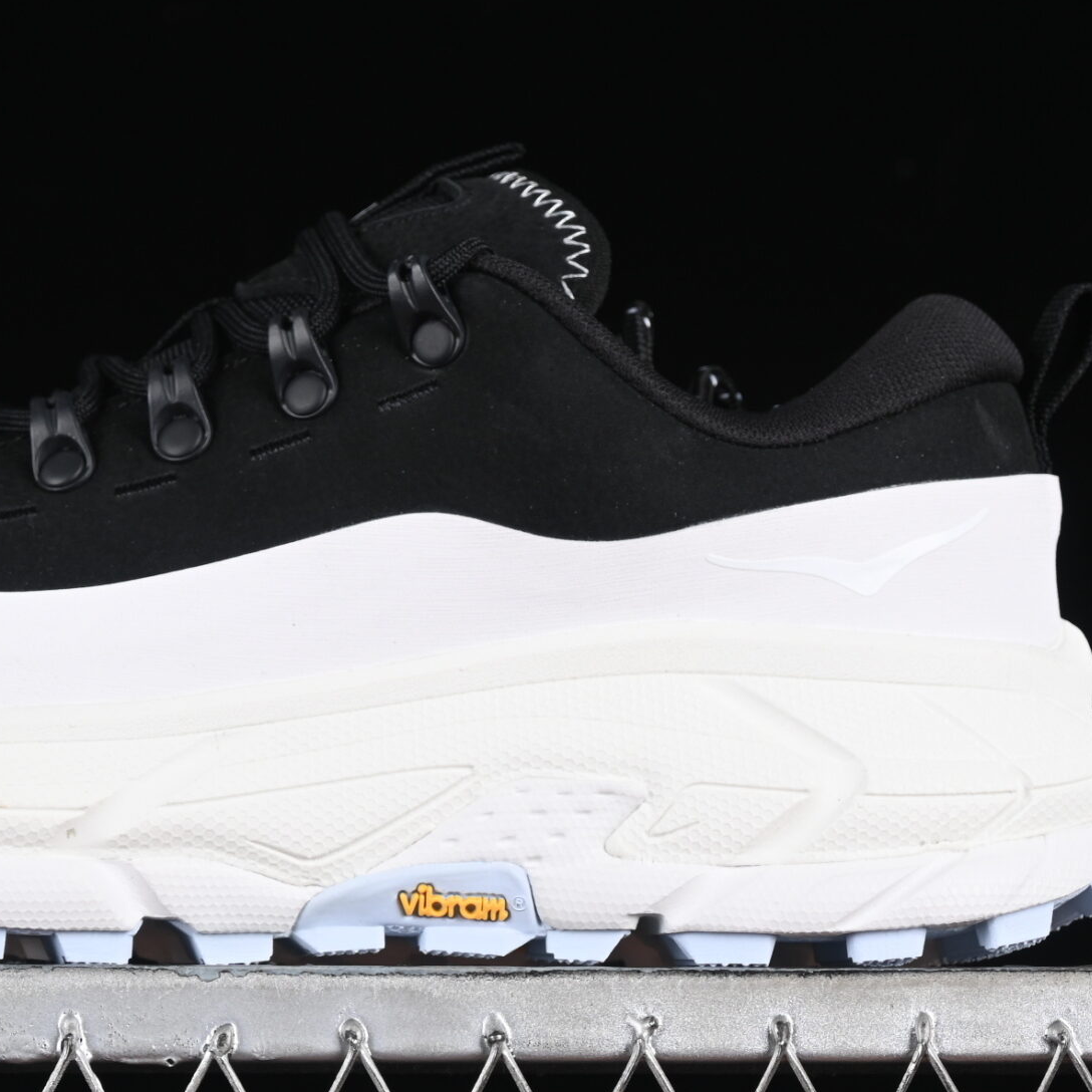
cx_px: 275
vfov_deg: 11.6
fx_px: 5354
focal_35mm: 150
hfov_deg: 11.6
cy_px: 433
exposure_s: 1/80
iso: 160
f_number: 7.1
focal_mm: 50
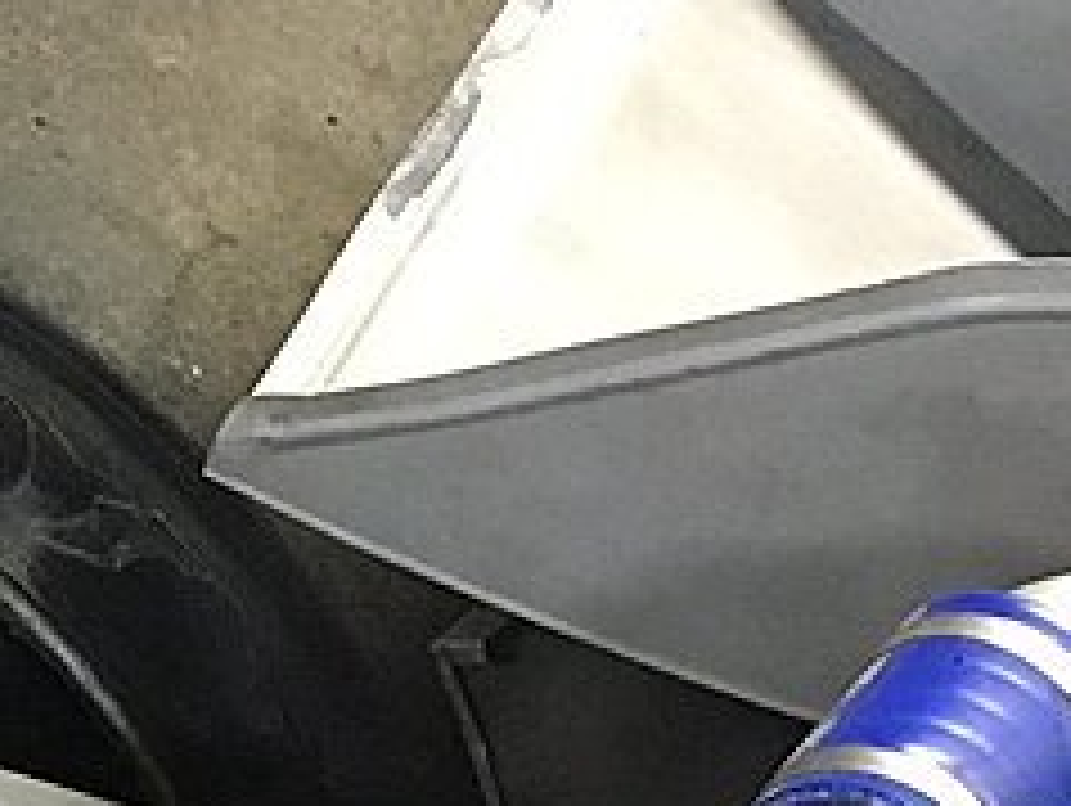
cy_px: 1486
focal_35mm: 146
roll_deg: +3.8
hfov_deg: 13.1
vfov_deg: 9.6
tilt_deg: -43.2
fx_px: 4522
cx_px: -256
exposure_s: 1/25
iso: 200
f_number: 2.2
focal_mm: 4.15
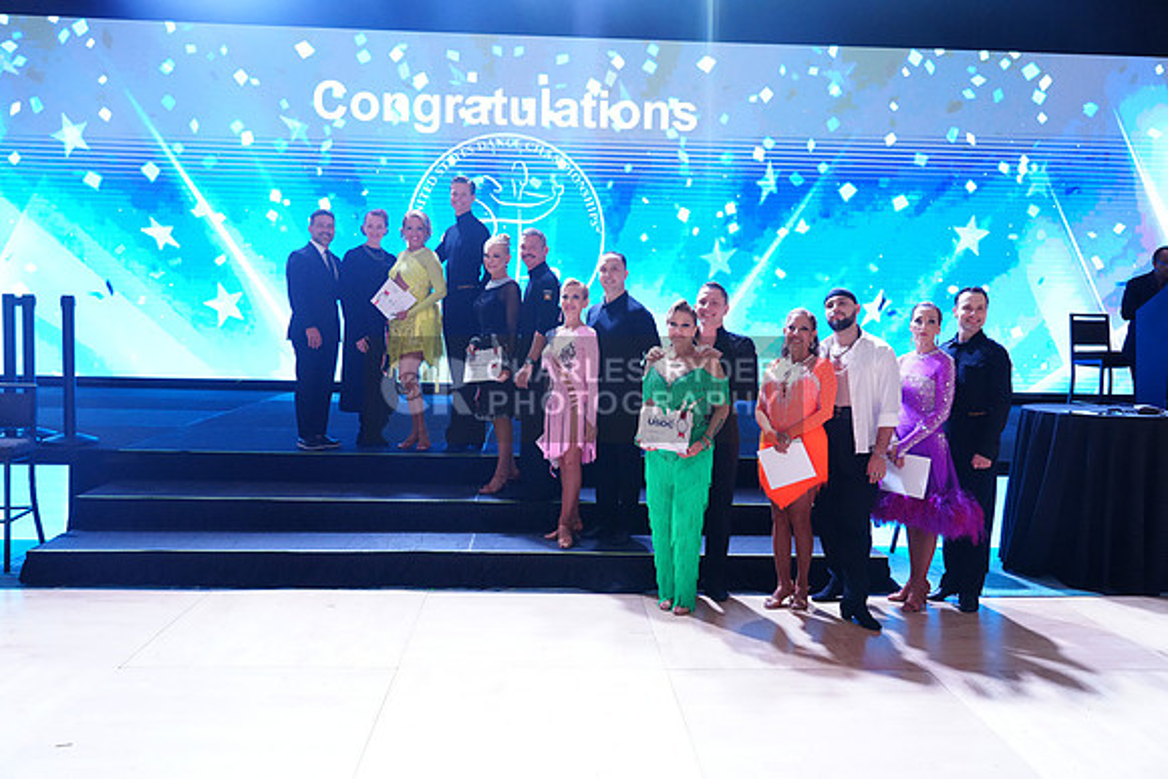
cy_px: 390
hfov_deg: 63.6
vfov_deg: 45.0
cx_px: 584
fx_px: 941
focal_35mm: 29
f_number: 4
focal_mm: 29
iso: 4000
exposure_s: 1/500
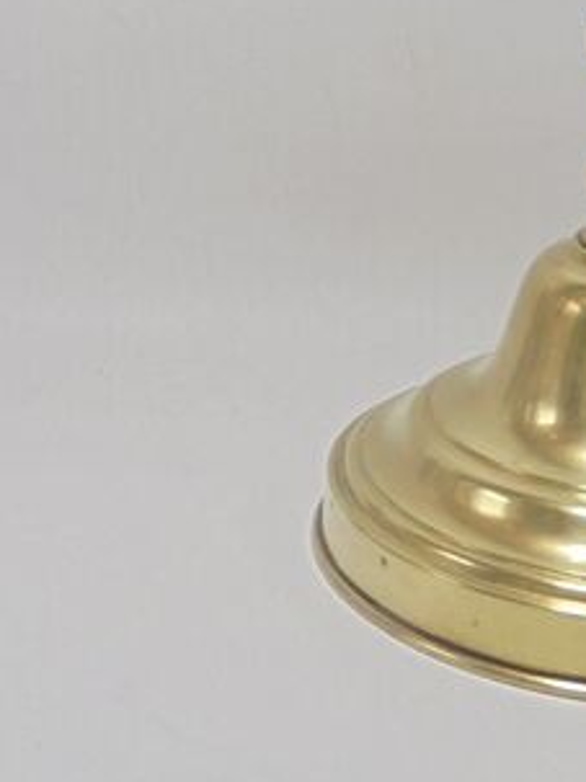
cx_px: 128
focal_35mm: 113
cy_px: -70
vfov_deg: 16.9
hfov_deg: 13.0
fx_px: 2552
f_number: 4.2
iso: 100
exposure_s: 1/60
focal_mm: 6.9
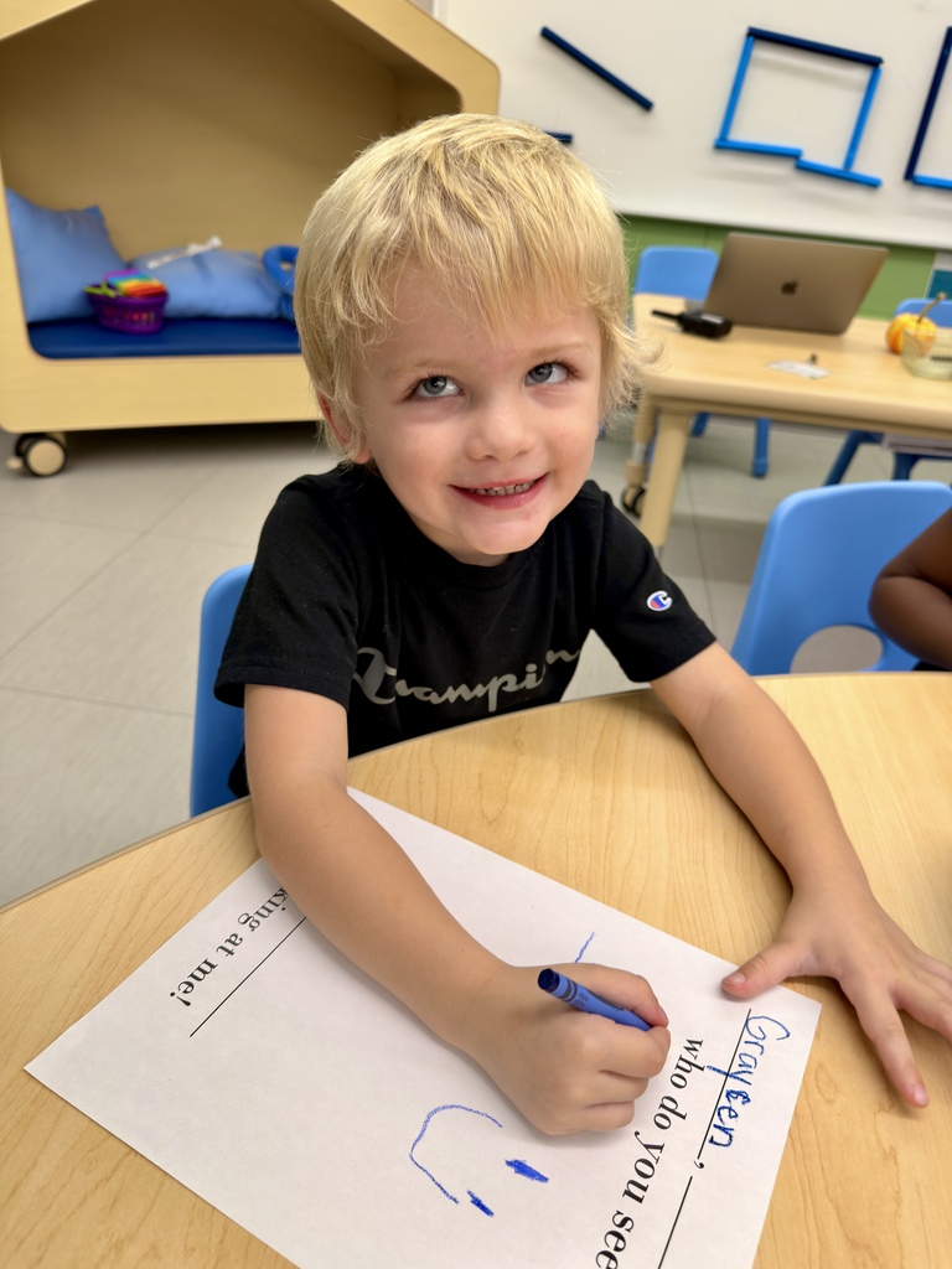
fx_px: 880
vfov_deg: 71.6
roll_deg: -5.1
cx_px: 476
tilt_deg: -30.3
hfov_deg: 56.8
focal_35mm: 24
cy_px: 634
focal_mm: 6.76
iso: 100
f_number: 1.78
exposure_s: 1/50
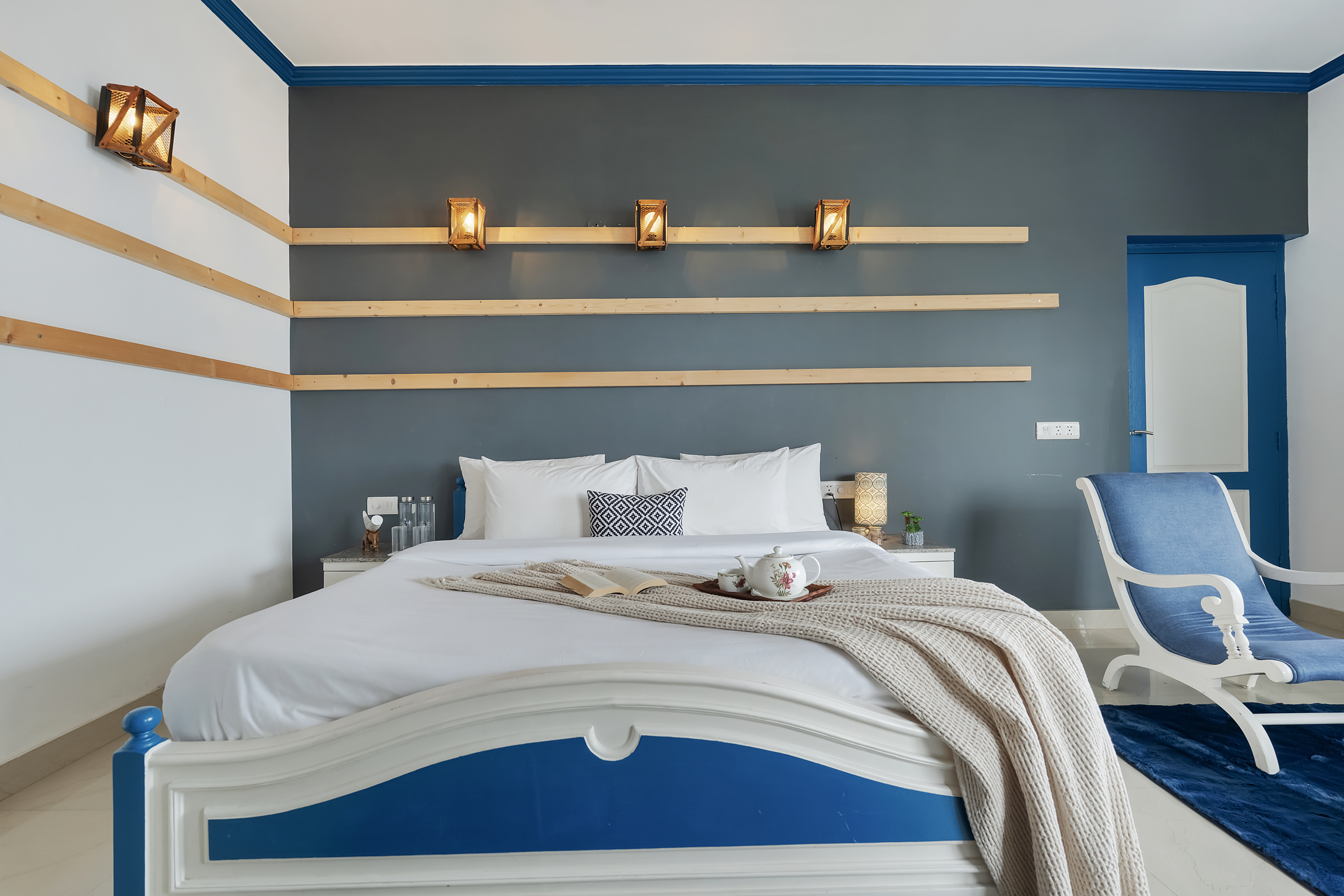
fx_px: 597
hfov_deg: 96.7
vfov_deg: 73.8
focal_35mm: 16
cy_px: 448
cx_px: 672
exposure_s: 1/50
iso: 640
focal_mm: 16
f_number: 5
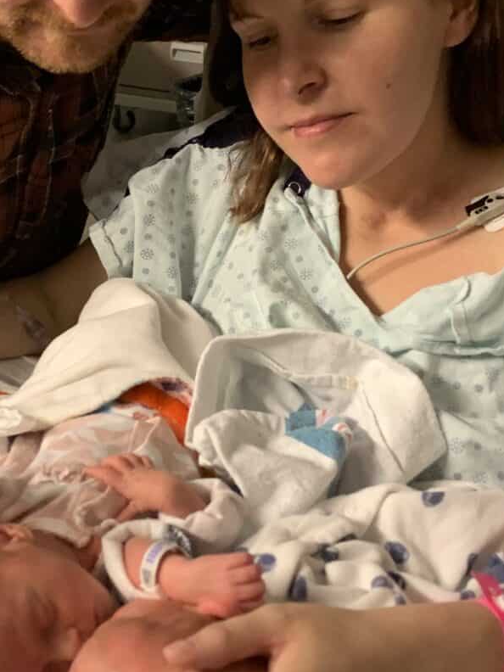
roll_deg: +0.1
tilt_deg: -21.3
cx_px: 148
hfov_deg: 23.1
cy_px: 294
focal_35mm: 63
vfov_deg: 30.7
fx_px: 1223
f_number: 1.8
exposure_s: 1/40
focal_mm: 4.25
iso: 250
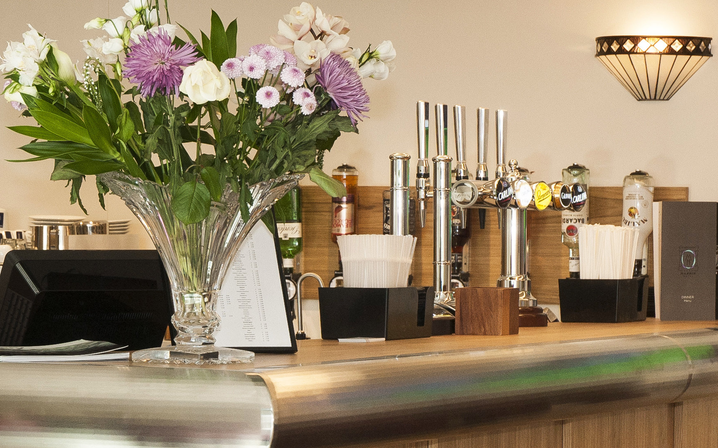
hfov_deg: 13.9
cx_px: 262
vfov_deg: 8.7
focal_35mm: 150
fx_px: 2935
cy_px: 322
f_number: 5.6
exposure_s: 1/50
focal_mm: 40
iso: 400
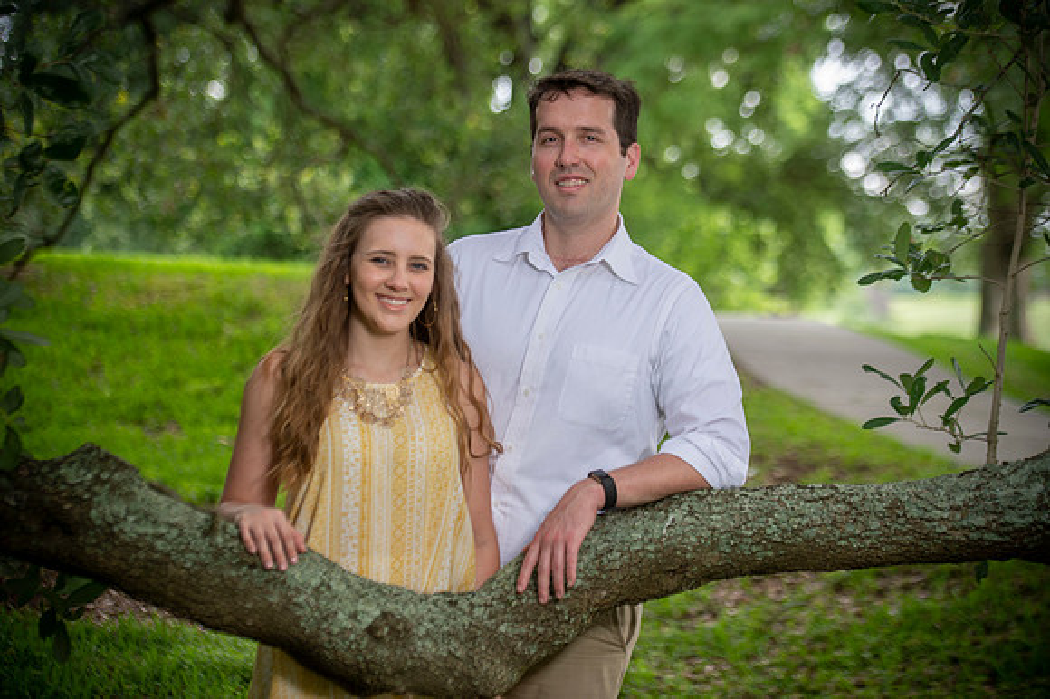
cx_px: 525
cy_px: 350
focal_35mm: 86
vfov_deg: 15.9
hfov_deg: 23.7
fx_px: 2507
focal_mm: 86
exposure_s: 1/100
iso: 125
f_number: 2.8
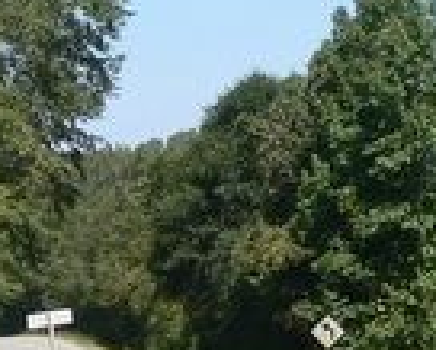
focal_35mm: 207
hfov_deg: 8.9
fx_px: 2673
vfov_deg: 7.4
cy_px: 424
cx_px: -346
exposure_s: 1/400
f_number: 4
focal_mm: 6
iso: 80
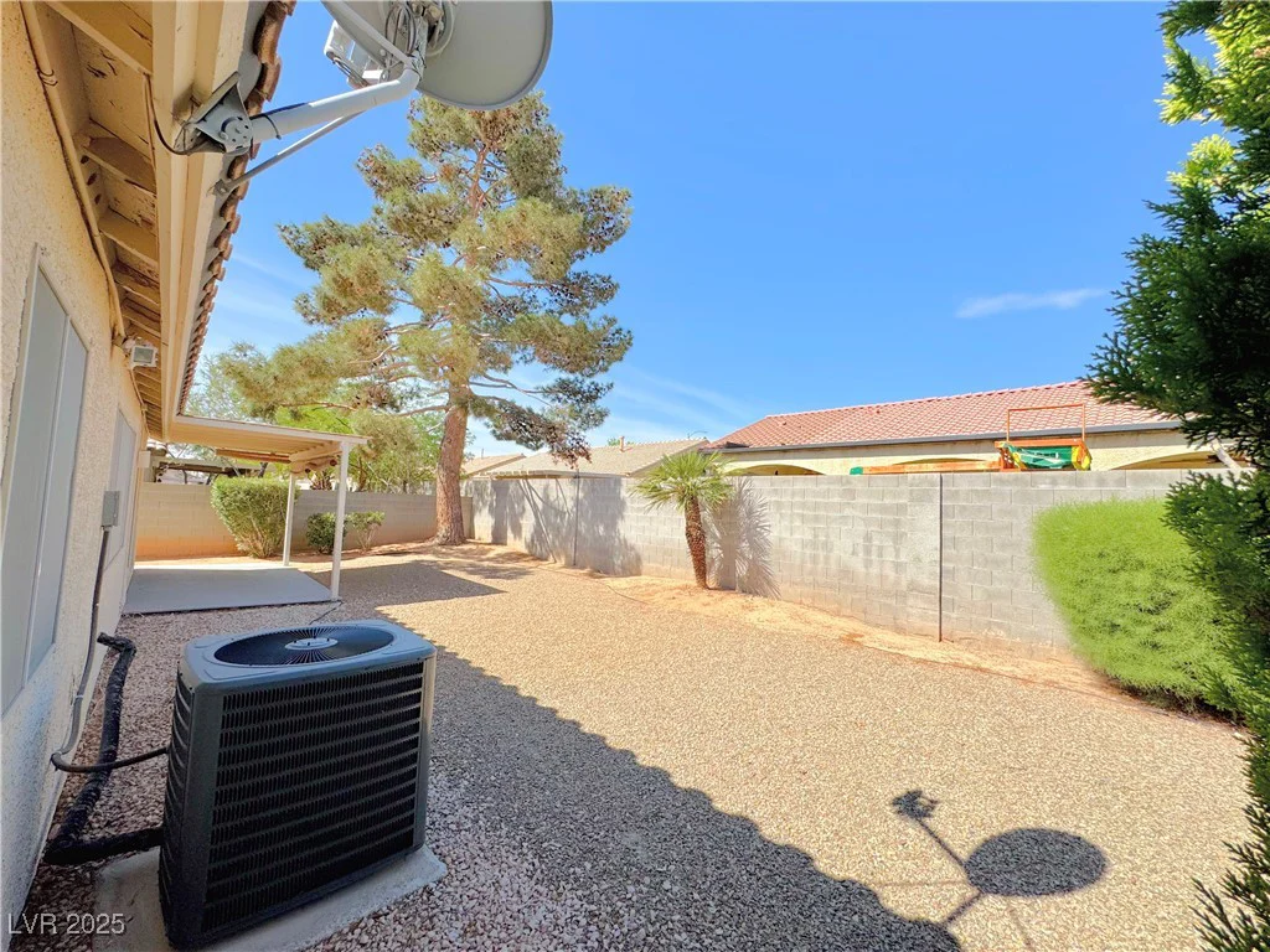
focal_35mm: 14
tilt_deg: +3.0
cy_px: 476
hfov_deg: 102.1
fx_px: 514
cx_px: 635
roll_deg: -2.3
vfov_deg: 85.7
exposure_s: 1/2415
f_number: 2.2
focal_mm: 2.22
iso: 50
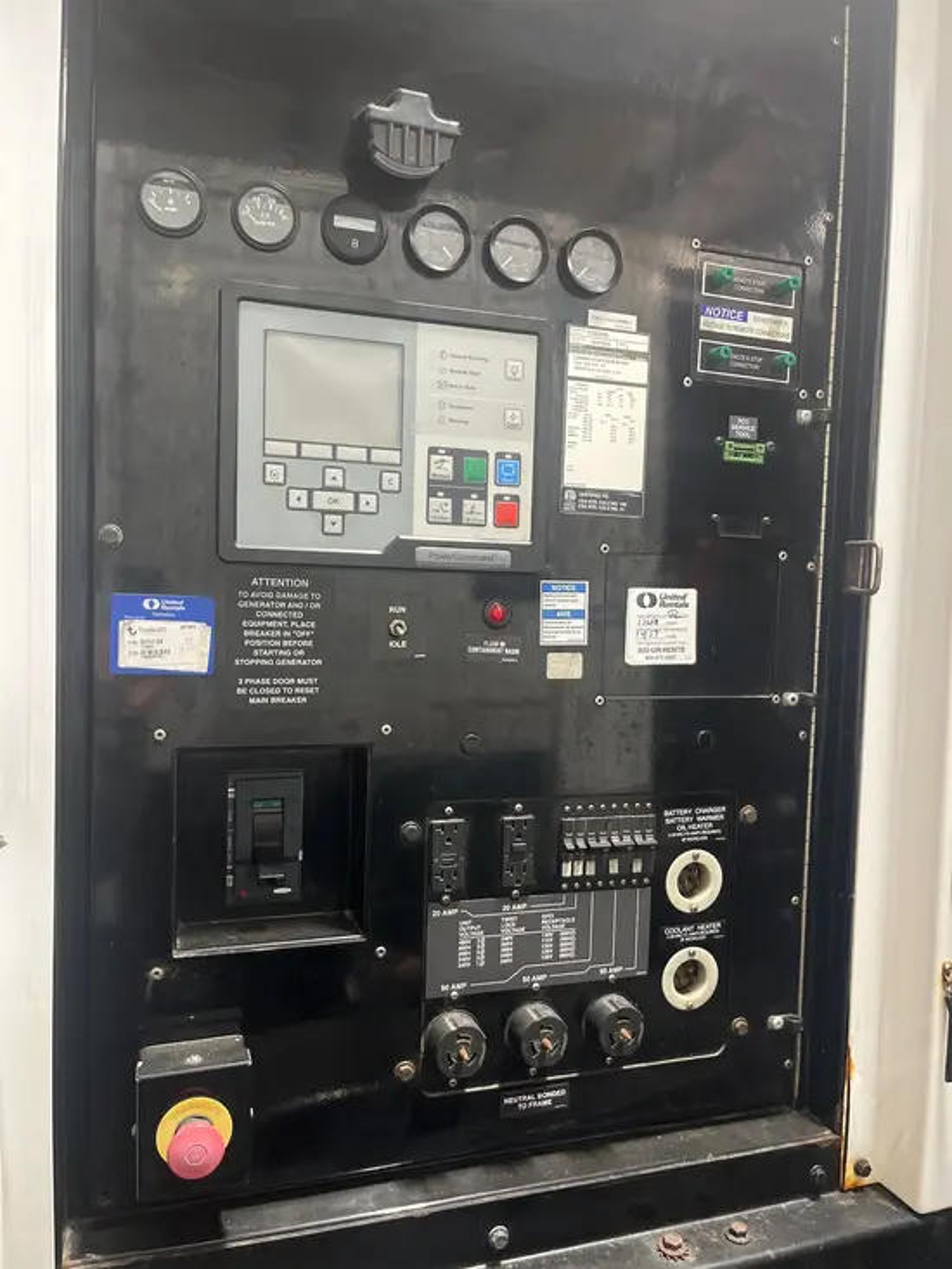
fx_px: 953
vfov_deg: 67.3
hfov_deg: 53.1
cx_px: 476
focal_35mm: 26
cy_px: 634
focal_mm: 5.1
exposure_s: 1/40
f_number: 1.6
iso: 400
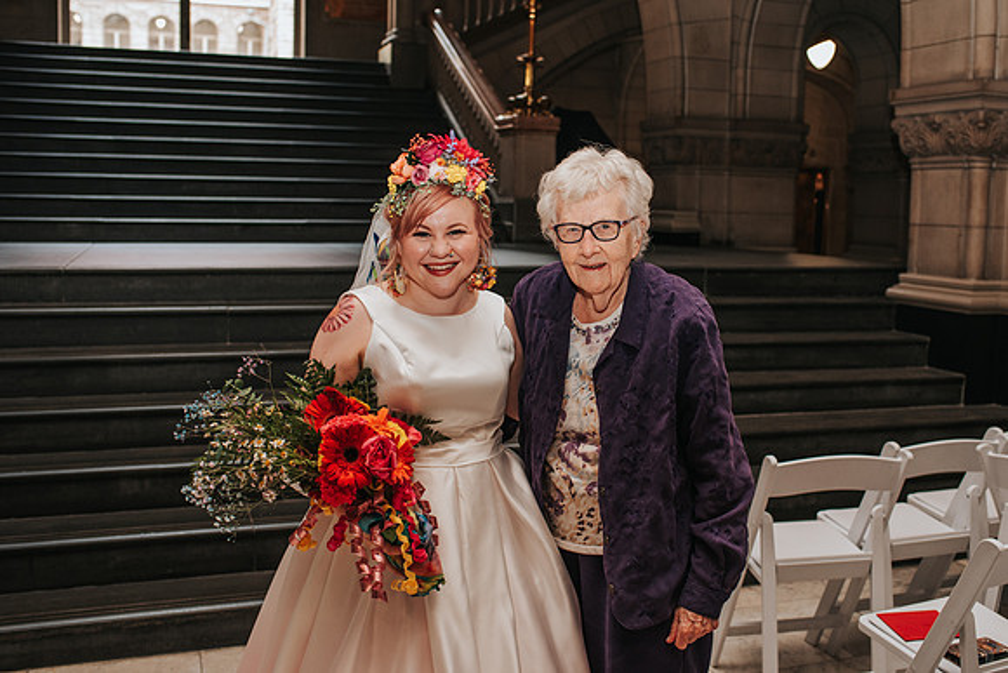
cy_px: 303
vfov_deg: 34.6
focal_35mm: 39
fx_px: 1079
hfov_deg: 50.0
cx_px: 555
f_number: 4
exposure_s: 1/160
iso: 1000
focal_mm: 35
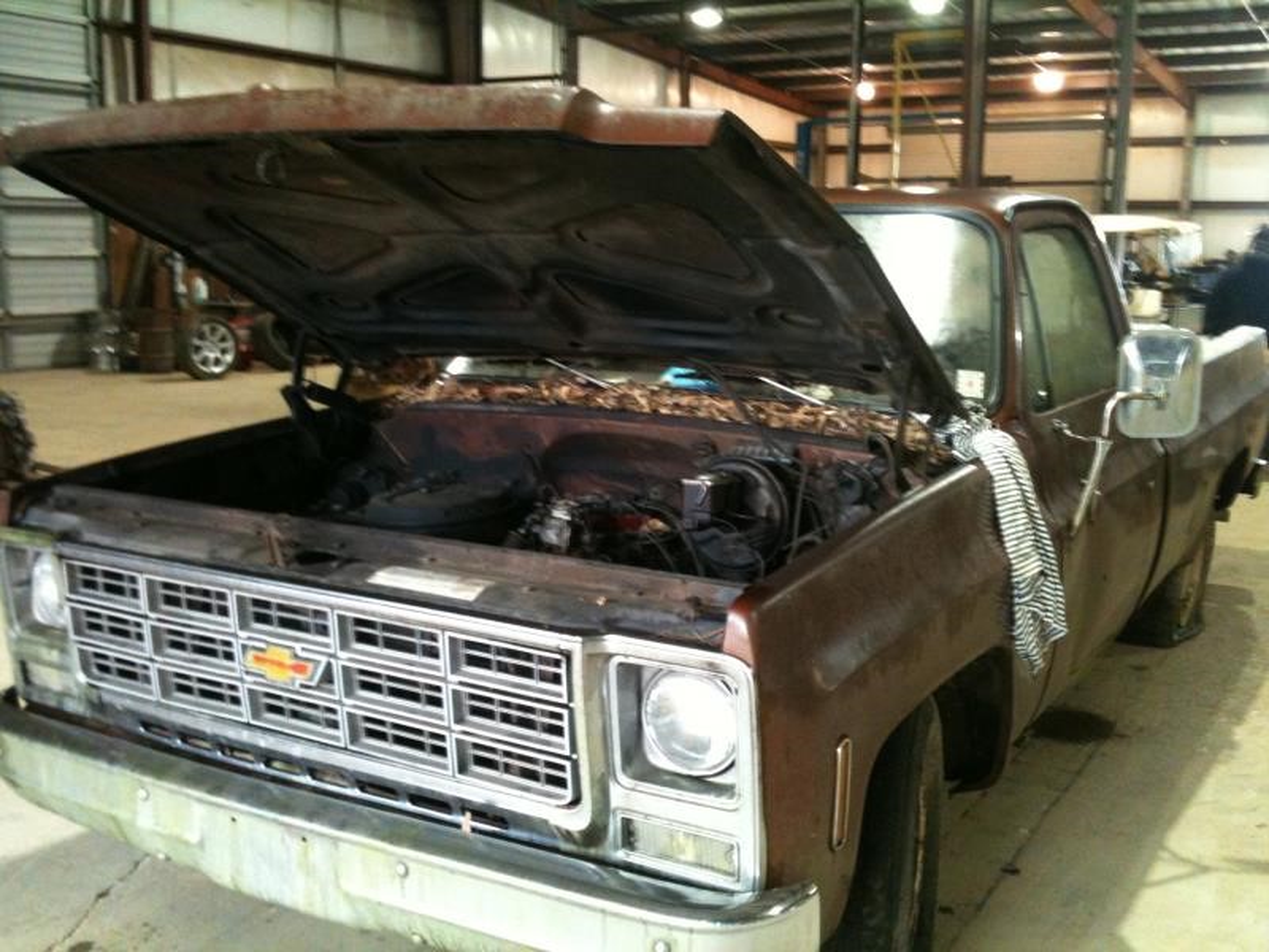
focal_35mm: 35
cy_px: 476
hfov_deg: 52.6
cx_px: 634
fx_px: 1283
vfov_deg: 40.7
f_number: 2.8
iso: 200
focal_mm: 3.85
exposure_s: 1/15
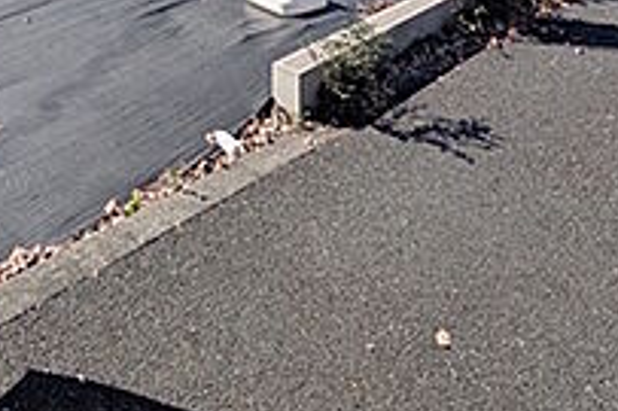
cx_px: 161
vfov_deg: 24.0
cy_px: -219
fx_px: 738
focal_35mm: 43
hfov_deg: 44.1
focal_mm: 1.83
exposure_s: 1/2004
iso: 50
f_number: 2.2
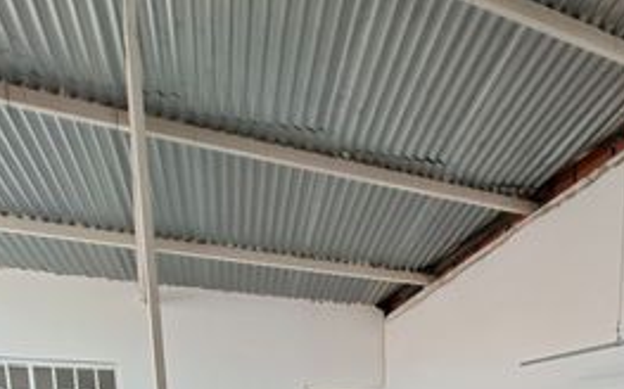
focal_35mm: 35
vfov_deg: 27.5
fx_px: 595
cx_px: 459
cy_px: 553
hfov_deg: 53.2
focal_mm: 1.74
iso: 200
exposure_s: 1/24
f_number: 2.2
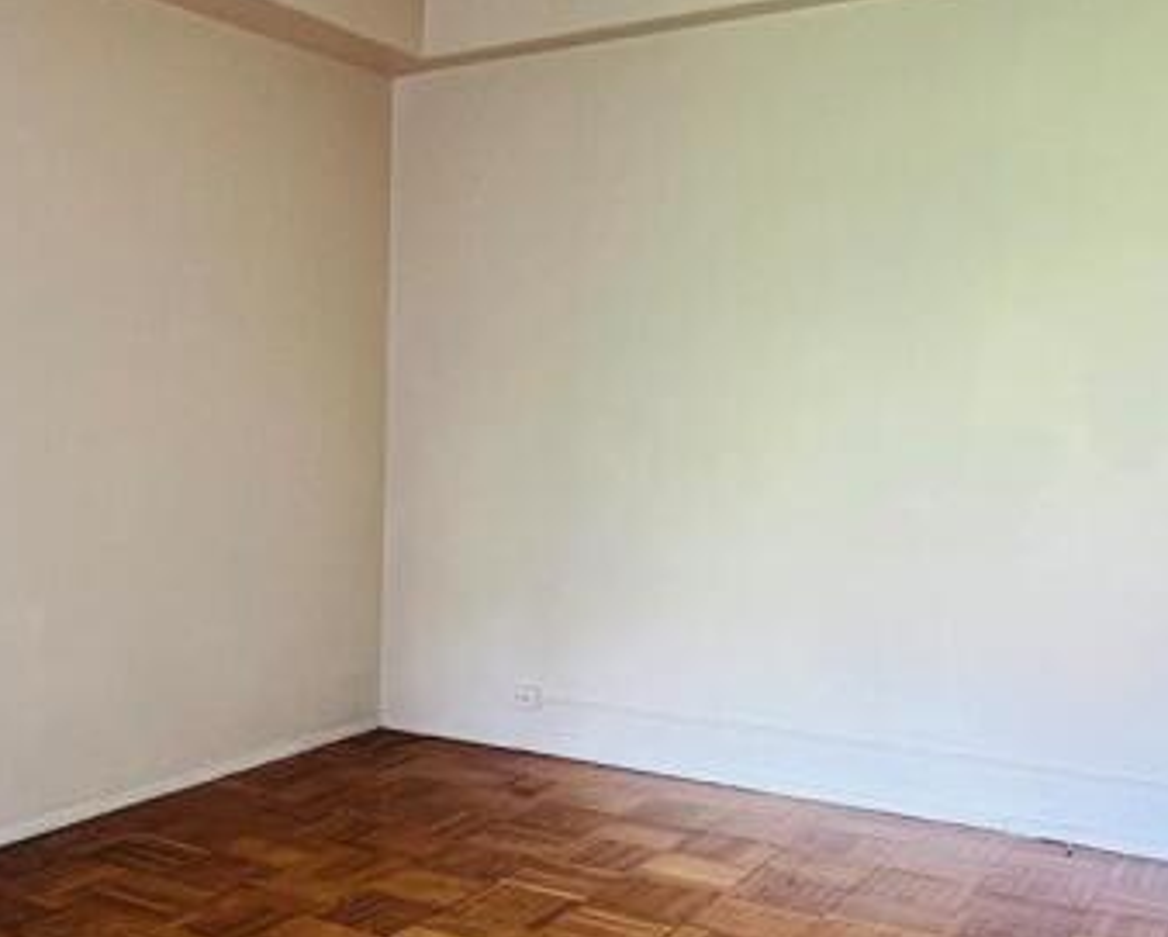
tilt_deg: -18.5
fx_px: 1246
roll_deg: +0.0
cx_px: 321
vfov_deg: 38.0
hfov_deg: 48.7
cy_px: 868
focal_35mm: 36
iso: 320
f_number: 1.8
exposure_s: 1/60
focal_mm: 1.57
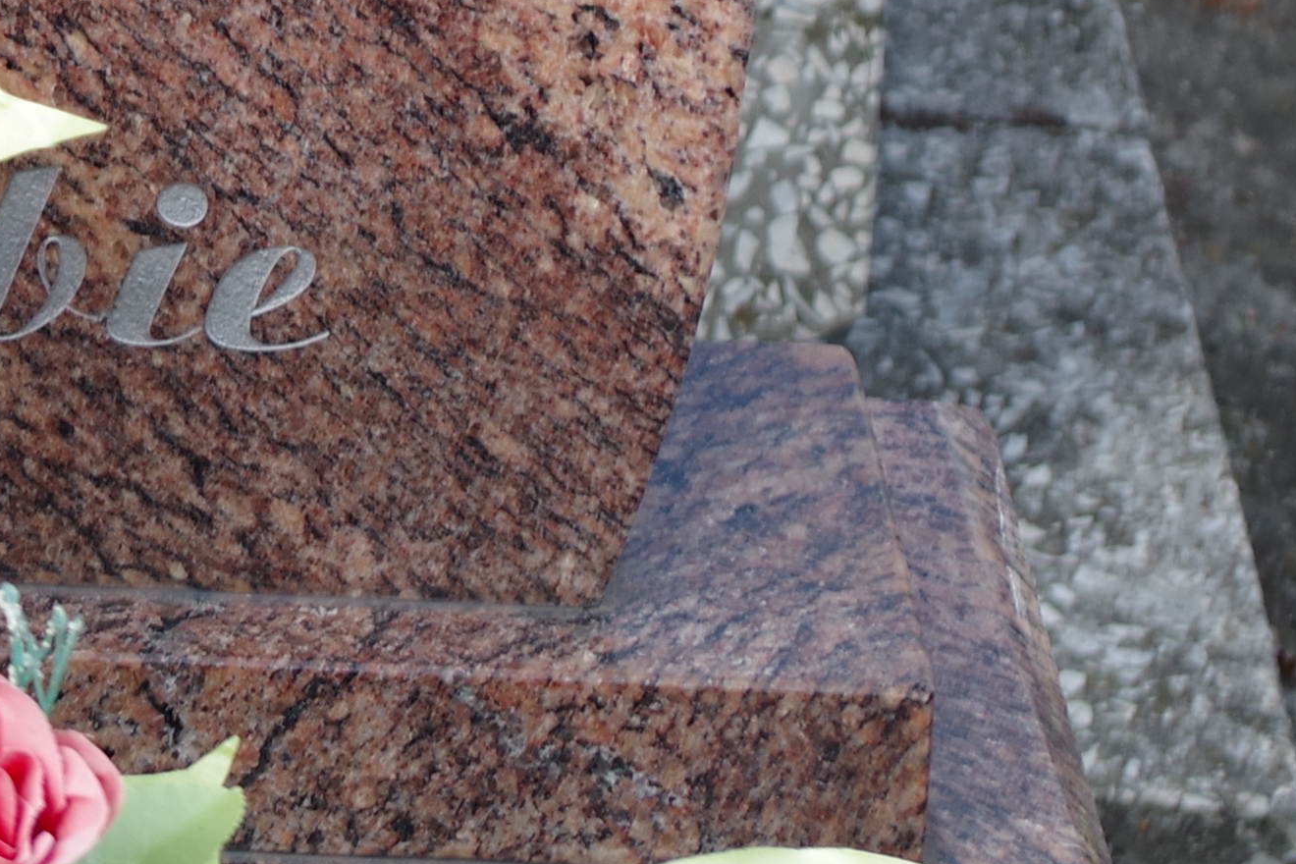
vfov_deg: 6.7
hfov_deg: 9.8
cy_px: -838
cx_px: -986
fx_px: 7163
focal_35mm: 199
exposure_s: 1/160
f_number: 5.6
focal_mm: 32
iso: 100
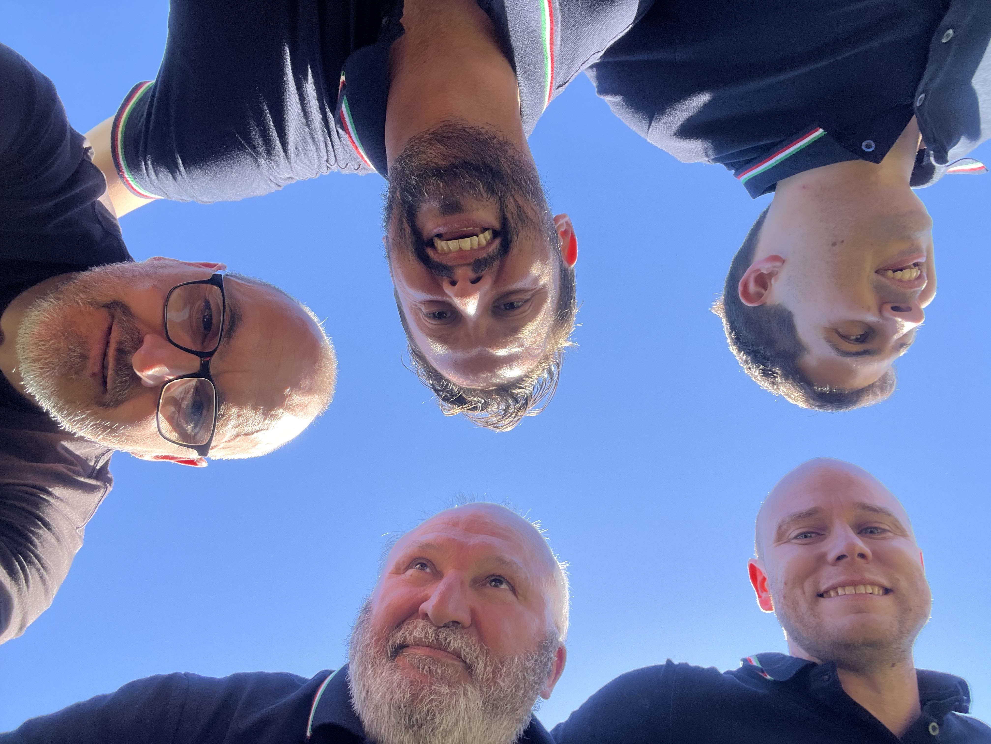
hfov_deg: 73.9
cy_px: 372
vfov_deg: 58.9
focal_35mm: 23
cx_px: 496
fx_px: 658
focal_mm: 2.71
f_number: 2.2
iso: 25
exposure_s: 1/143
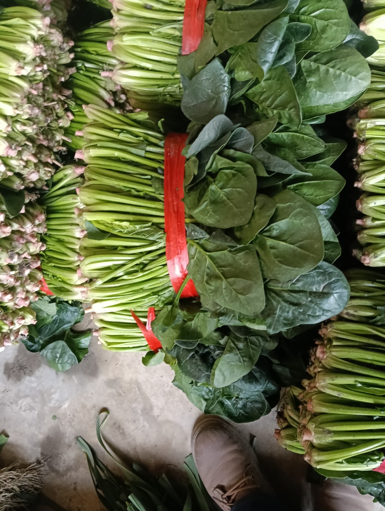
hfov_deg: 51.5
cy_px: 256
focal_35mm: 27
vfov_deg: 65.3
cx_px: 192
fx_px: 400
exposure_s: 1/33.3
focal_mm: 3.98
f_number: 1.8
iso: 640
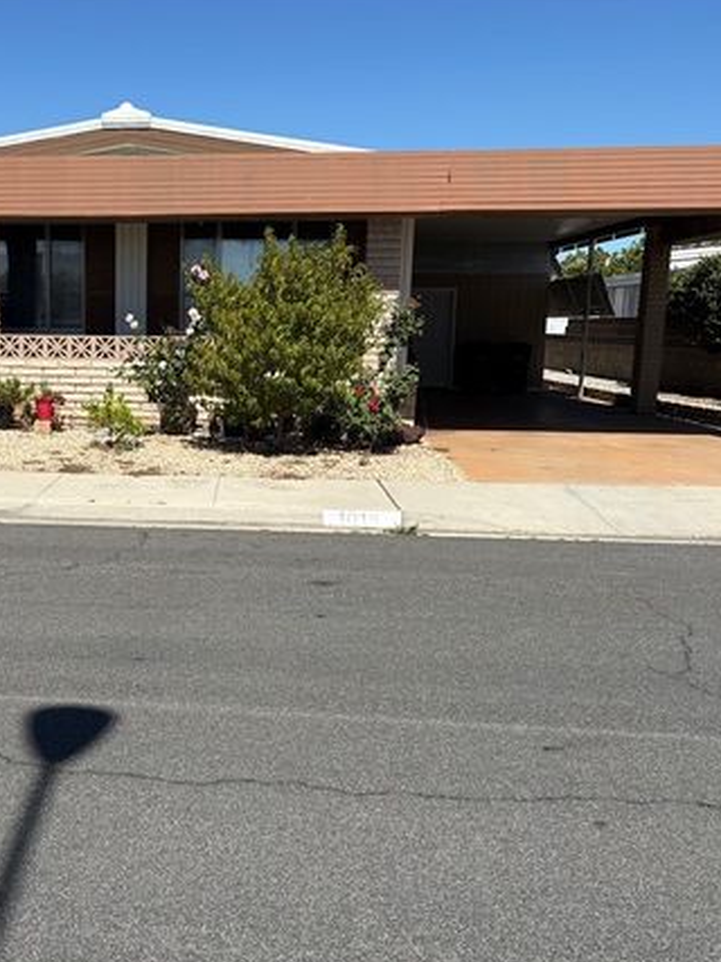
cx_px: 131
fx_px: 1084
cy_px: 525
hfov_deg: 35.5
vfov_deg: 47.8
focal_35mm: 39
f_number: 1.6
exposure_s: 1/4329
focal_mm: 5.96
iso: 50
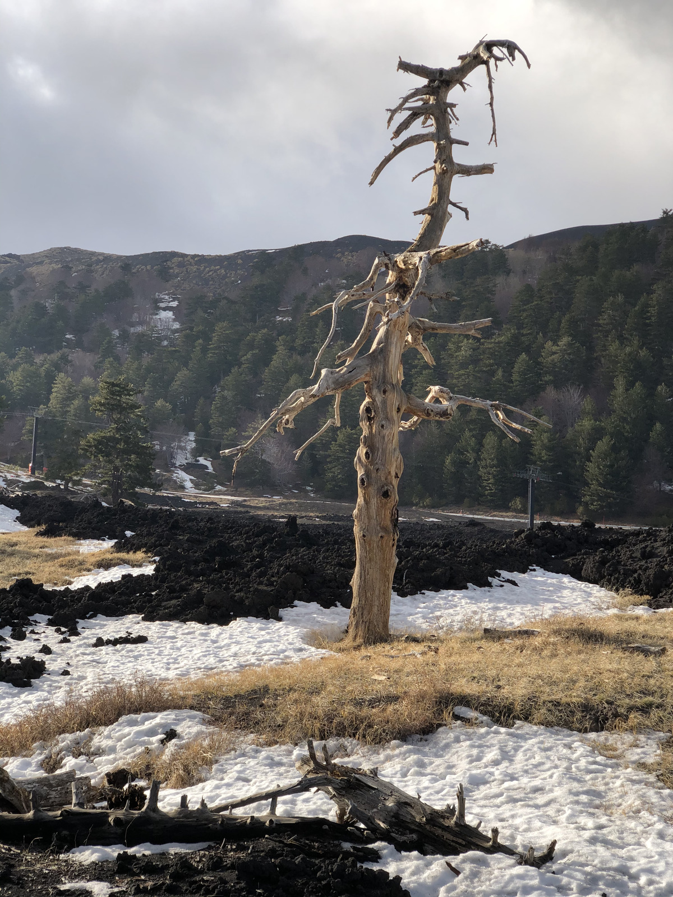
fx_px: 1348
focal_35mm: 52
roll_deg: +0.7
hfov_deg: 28.0
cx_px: 336
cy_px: 448
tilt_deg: +7.1
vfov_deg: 36.8
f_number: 2.4
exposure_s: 1/1021
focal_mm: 6
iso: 16
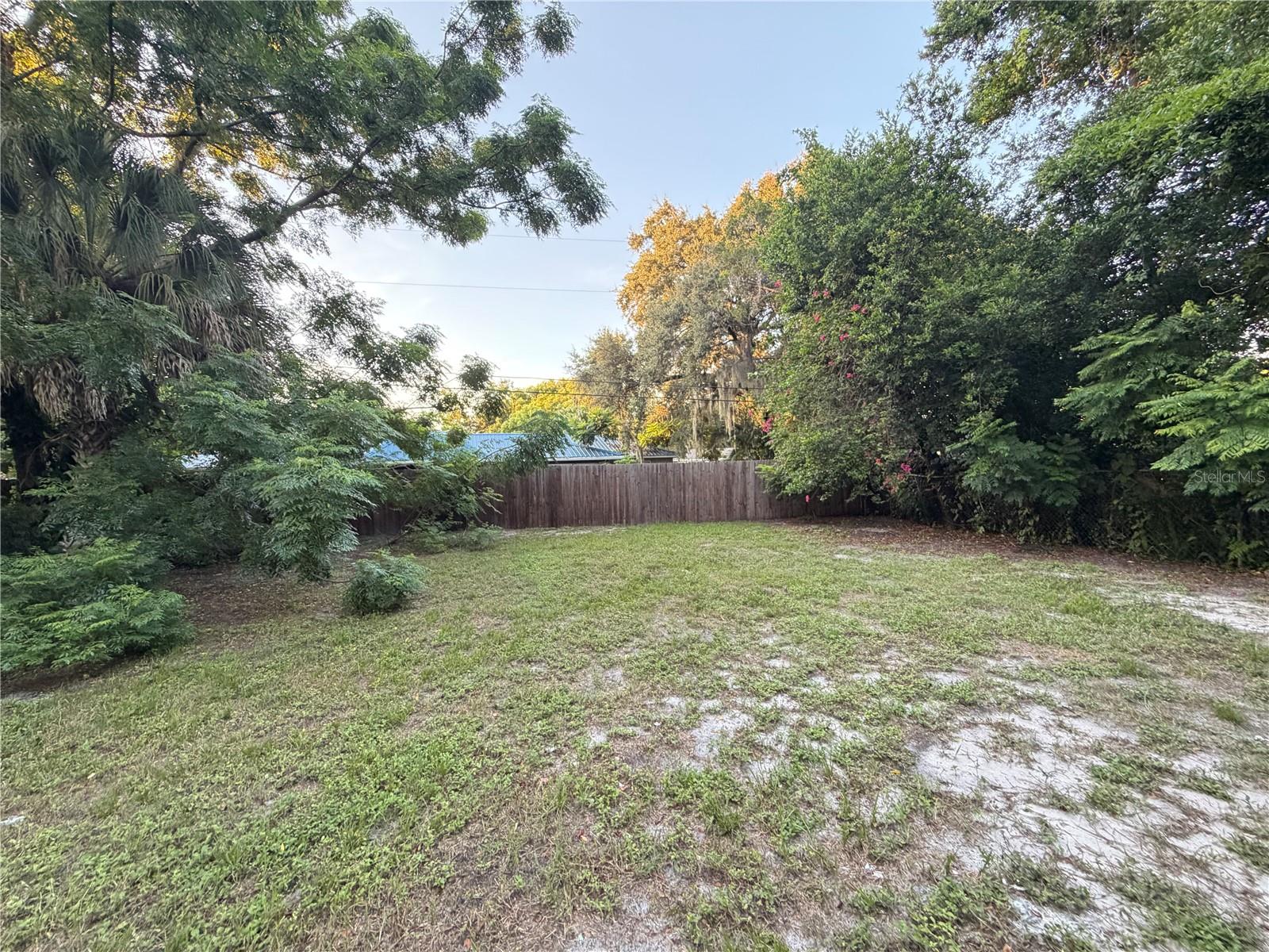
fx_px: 513
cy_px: 476
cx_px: 634
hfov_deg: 102.1
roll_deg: +1.6
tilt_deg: -1.8
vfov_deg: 85.7
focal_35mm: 14
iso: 320
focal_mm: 2.22
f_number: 2.2
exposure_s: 1/91
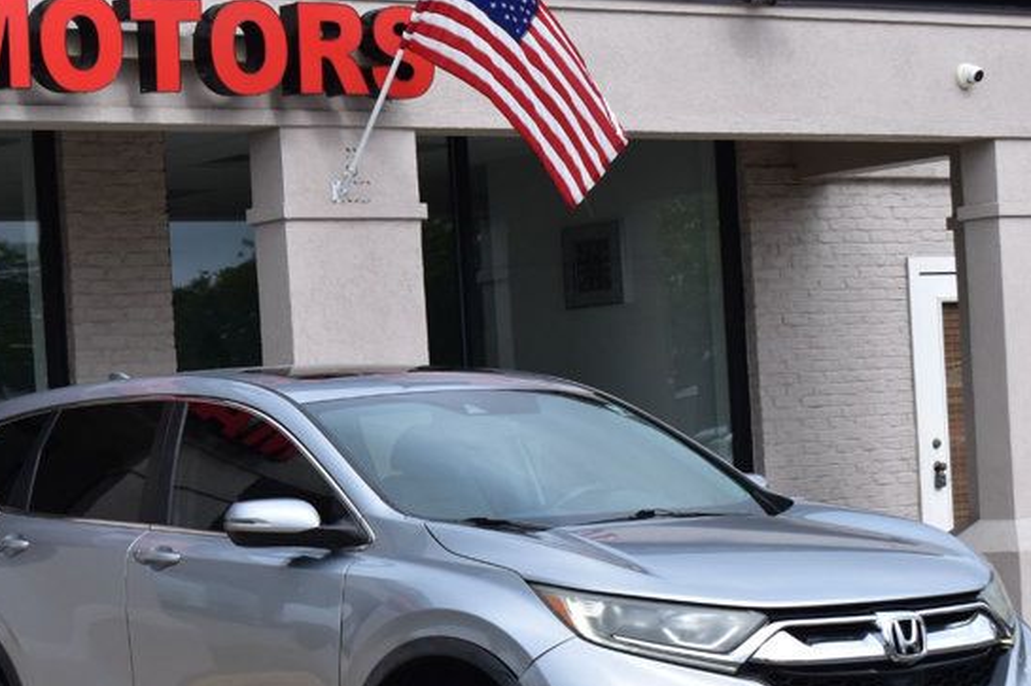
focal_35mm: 107
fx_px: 3063
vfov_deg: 12.7
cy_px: 544
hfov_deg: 18.7
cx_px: 66
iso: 400
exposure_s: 1/320
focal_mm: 38
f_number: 10
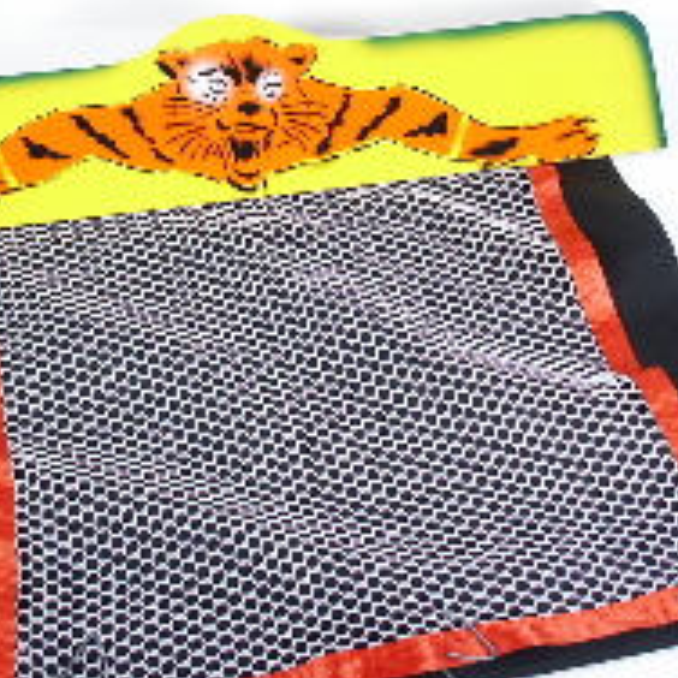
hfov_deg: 26.4
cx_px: 274
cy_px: 188
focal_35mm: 65
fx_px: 1440
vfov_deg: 26.2
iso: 64
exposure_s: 1/90
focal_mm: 7.54
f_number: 3
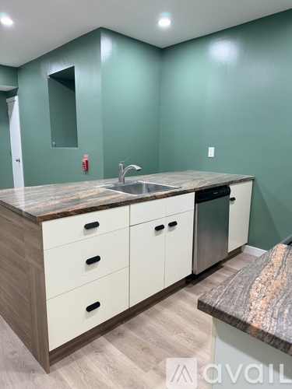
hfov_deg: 56.8
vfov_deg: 71.6
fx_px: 270
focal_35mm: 24
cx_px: 146
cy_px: 194
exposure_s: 1/60
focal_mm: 6.76
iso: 160
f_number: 1.78
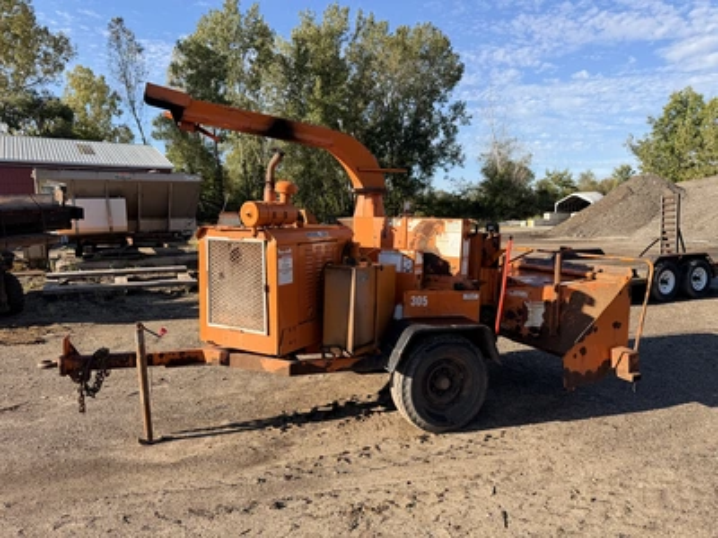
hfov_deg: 71.6
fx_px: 498
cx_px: 359
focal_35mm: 24
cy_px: 269
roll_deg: +0.3
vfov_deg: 56.8
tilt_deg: -1.4
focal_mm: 6.76
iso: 80
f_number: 1.78
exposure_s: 1/2110
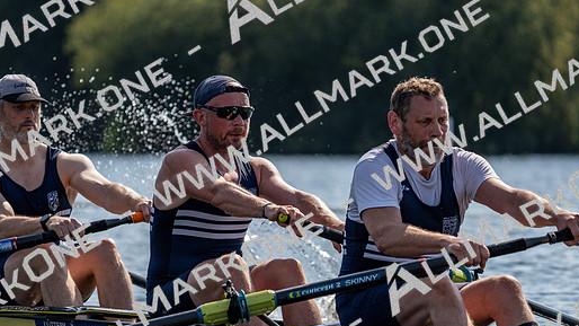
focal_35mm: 325
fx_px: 4989
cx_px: 290
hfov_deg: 6.6
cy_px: 209
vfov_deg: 3.7
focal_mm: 275
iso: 200
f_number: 5.6
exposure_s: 1/1600
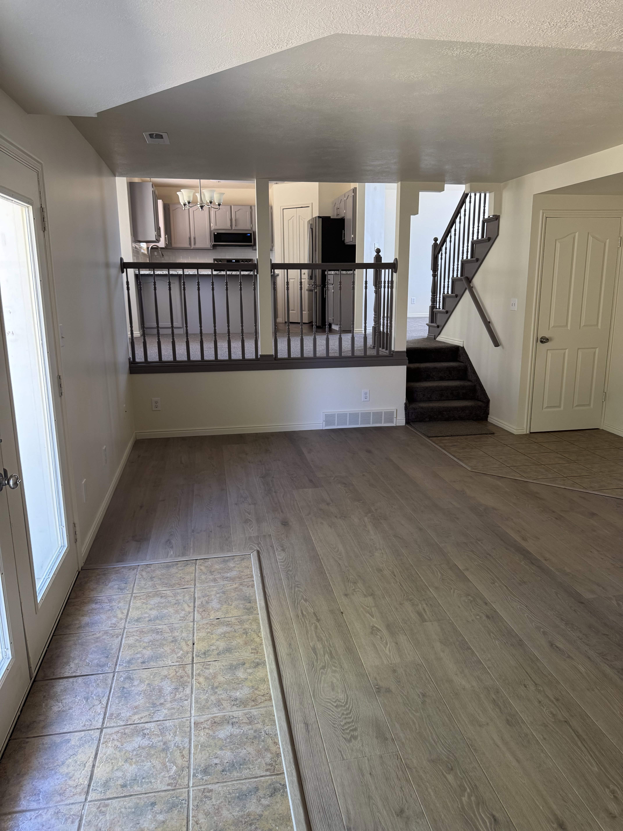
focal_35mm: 24
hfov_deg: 56.8
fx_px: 576
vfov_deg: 71.6
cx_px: 312
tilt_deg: -12.4
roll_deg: +0.4
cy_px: 416
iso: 200
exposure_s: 1/95
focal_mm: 6.76
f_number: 1.78
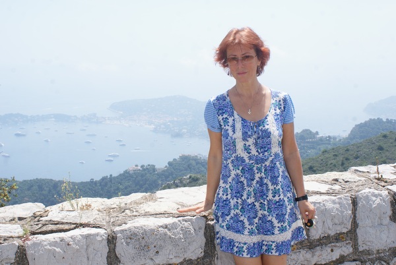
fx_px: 496
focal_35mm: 45
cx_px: 198
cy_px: 132
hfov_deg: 43.5
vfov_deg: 30.0
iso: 100
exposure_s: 1/160
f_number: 13
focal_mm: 30
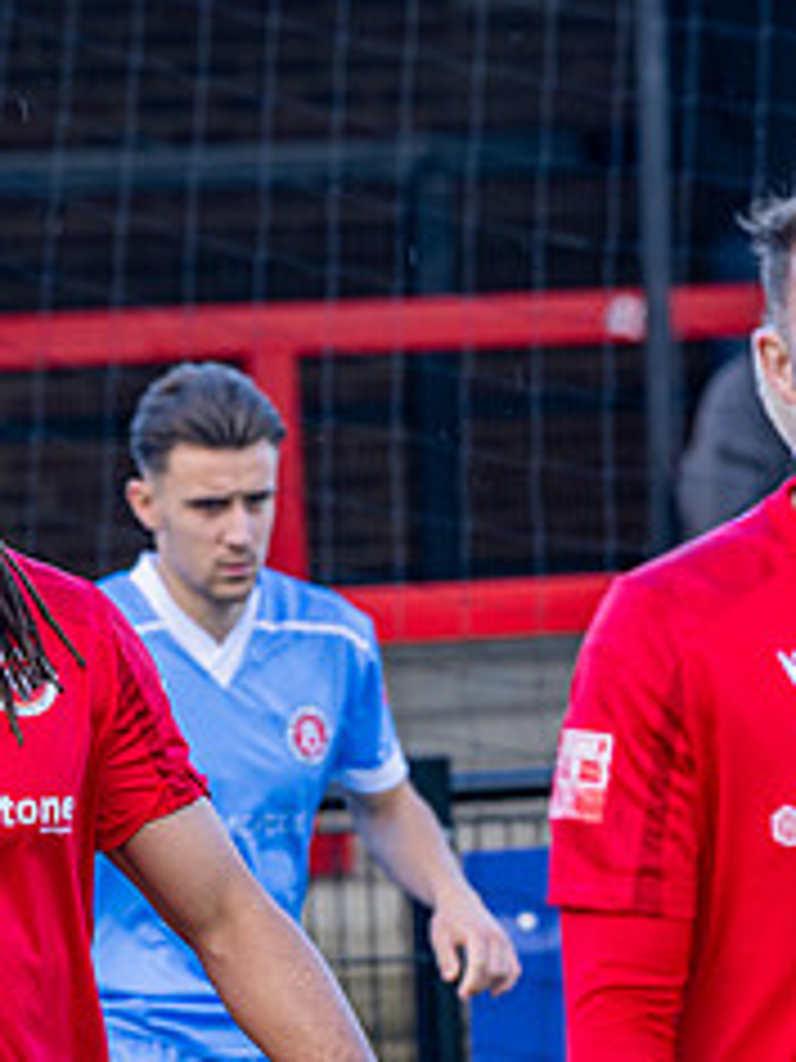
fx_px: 11896
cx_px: 45
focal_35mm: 388
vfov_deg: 5.1
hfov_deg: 3.8
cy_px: 841
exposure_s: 1/200
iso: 160
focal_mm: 135
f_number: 4
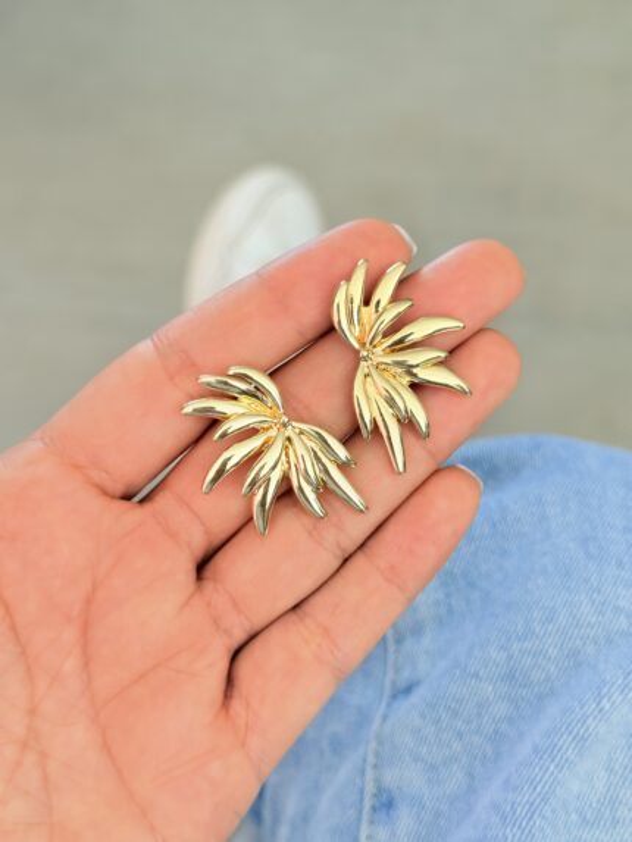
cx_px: 316
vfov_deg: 39.6
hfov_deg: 30.3
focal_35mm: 48
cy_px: 421
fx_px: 1168
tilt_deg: -55.3
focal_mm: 6.76
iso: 64
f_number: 1.78
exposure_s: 1/60
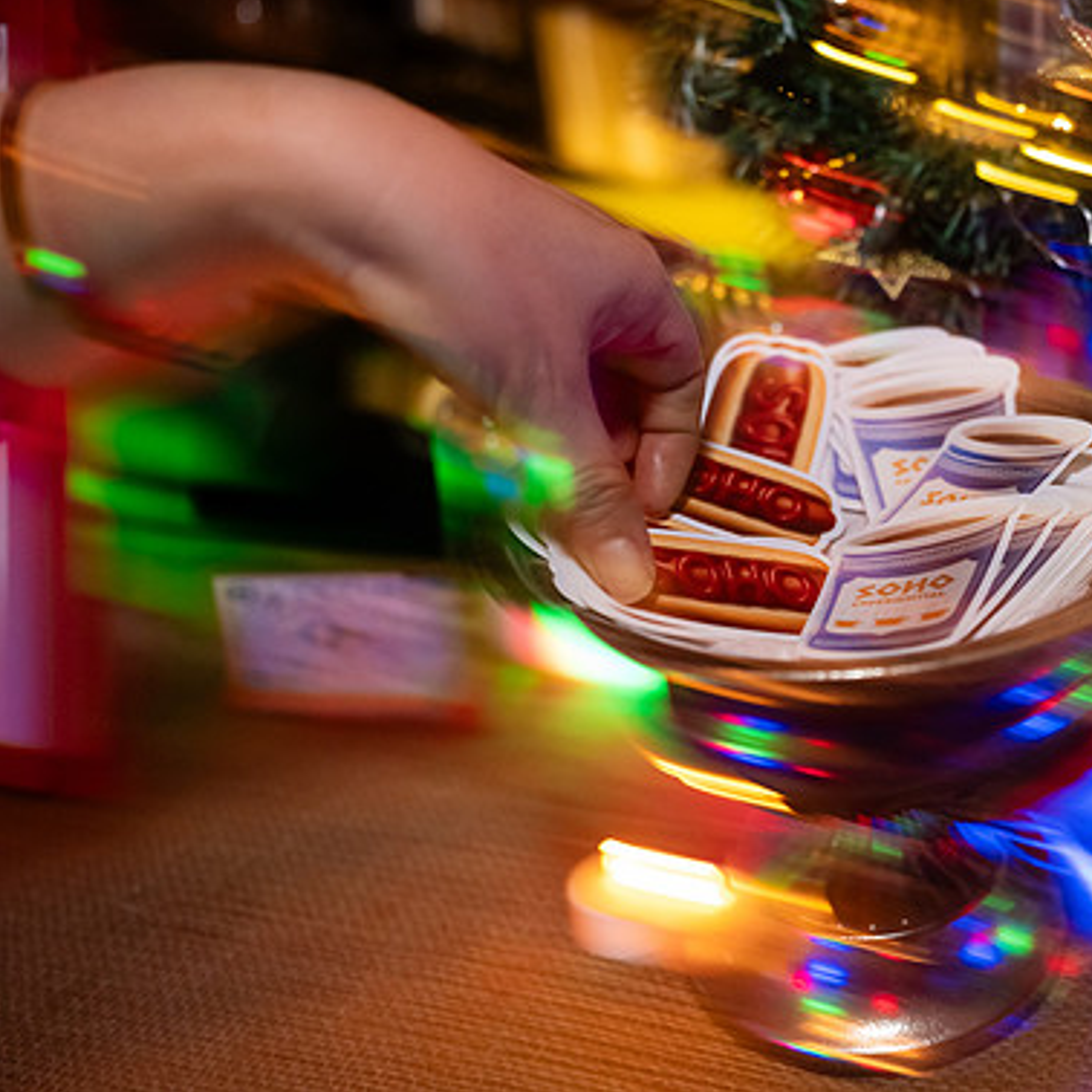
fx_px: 1428
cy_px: 565
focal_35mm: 40
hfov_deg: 40.1
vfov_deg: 41.9
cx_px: 879
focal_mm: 28
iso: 3200
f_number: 2.8
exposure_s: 1/25
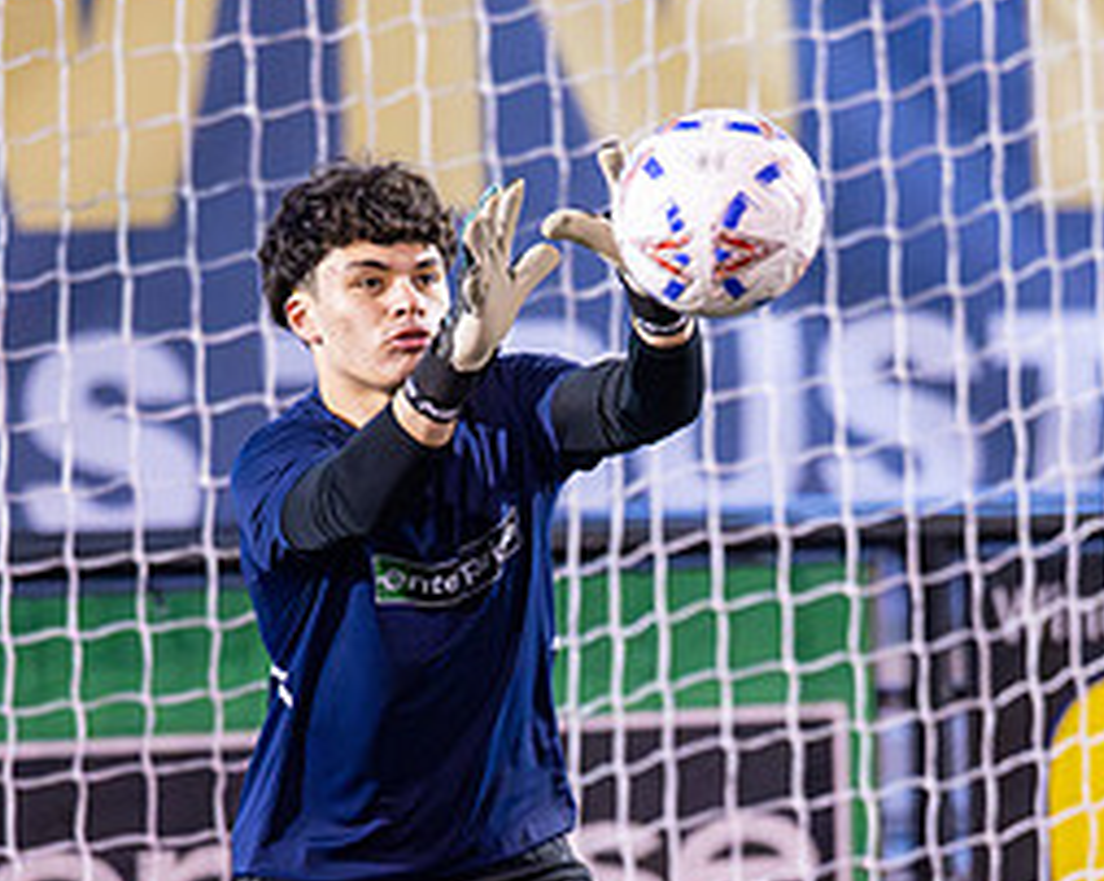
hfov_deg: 5.7
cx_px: 628
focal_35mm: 338
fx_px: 11035
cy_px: 811
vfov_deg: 4.6
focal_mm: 135
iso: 8000
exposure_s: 1/1600
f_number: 1.8
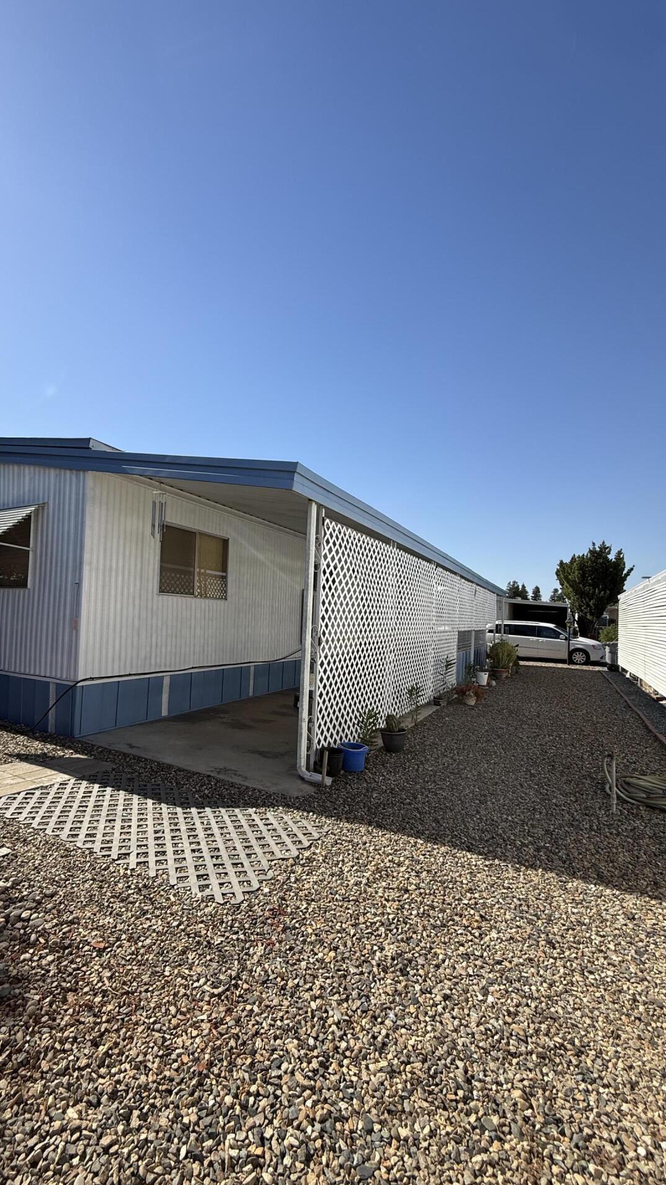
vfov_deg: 99.4
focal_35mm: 16
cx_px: 267
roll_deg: -2.9
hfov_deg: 66.4
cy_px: 600
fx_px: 503
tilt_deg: +4.1
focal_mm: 2.22
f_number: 2.2
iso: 50
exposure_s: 1/1698
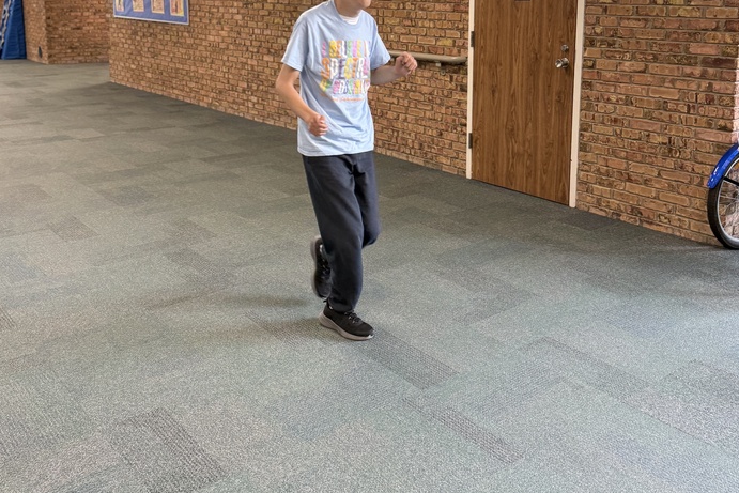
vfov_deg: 35.0
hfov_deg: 51.9
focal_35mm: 37
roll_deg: +0.1
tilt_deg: -7.9
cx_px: 385
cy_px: 111
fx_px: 760
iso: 320
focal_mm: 6.76
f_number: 1.78
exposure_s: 1/120
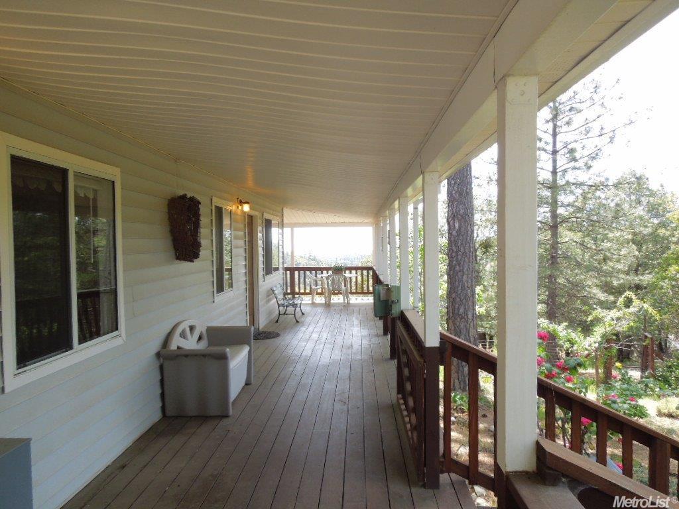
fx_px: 490
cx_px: 340
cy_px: 254
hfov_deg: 69.4
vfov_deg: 54.9
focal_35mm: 25
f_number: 3.3
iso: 100
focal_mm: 4.5
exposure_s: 1/100
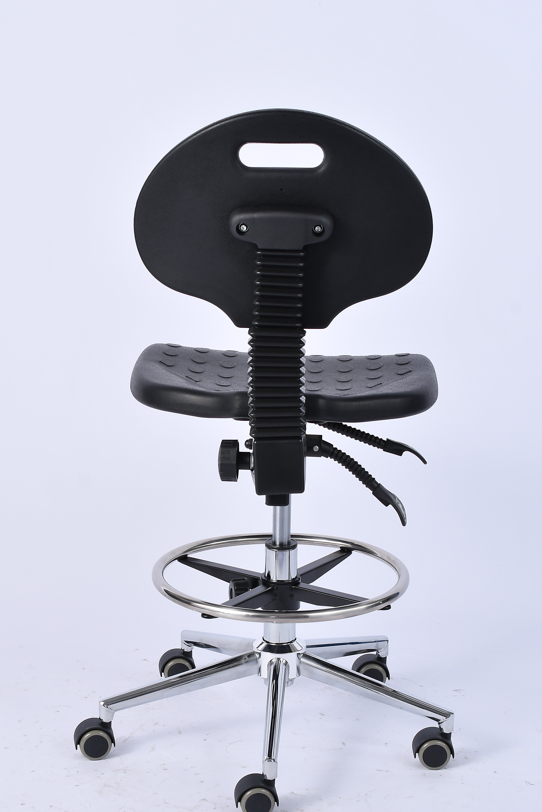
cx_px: 275
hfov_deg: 17.1
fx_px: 1807
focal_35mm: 80
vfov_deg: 25.4
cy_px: 419
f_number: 9
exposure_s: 1/125
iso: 125
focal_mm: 40
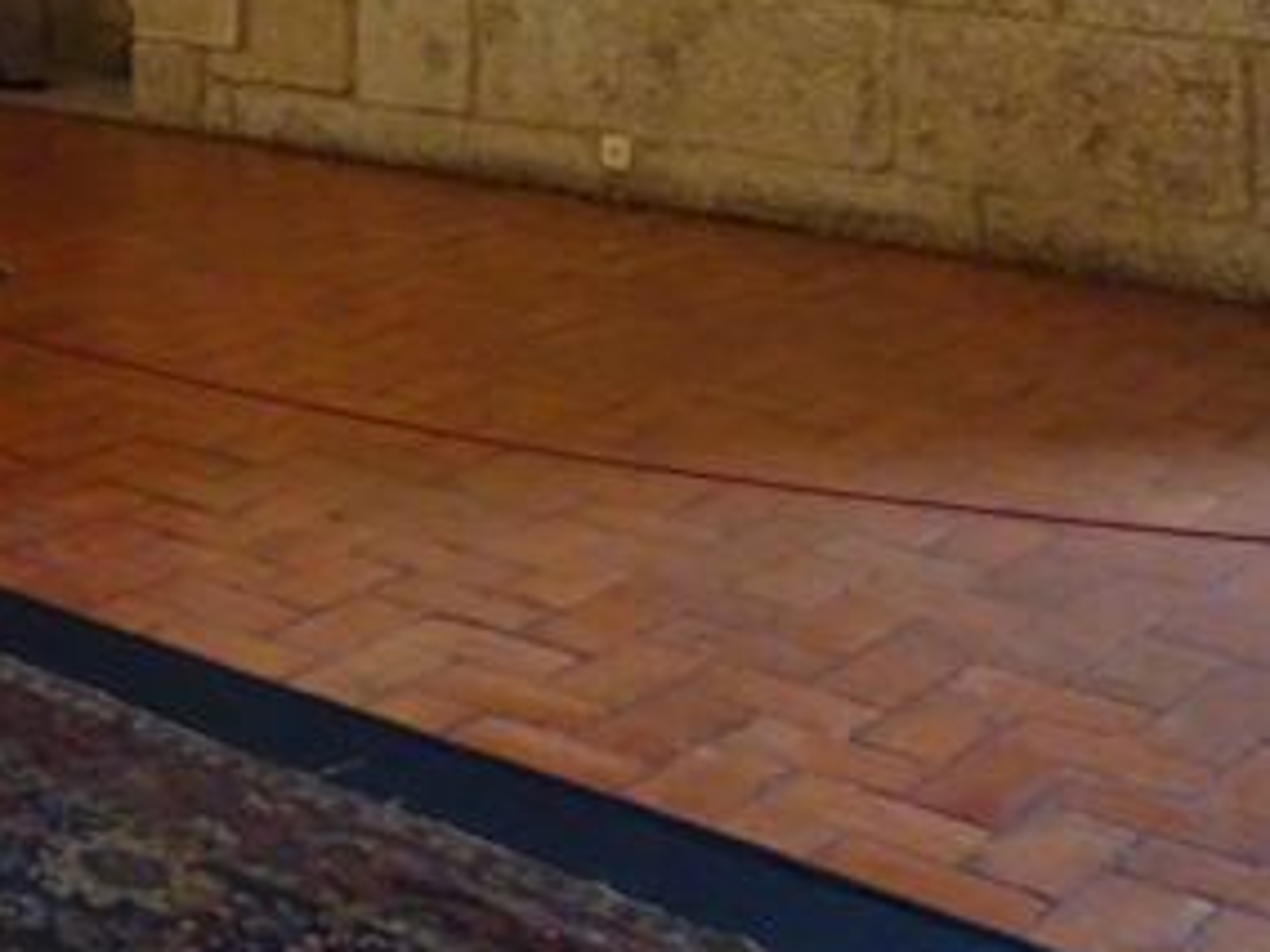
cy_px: -322
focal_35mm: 71
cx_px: -63
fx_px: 2605
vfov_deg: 19.0
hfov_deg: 25.7
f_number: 3.5
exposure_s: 1/10
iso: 800
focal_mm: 4.13
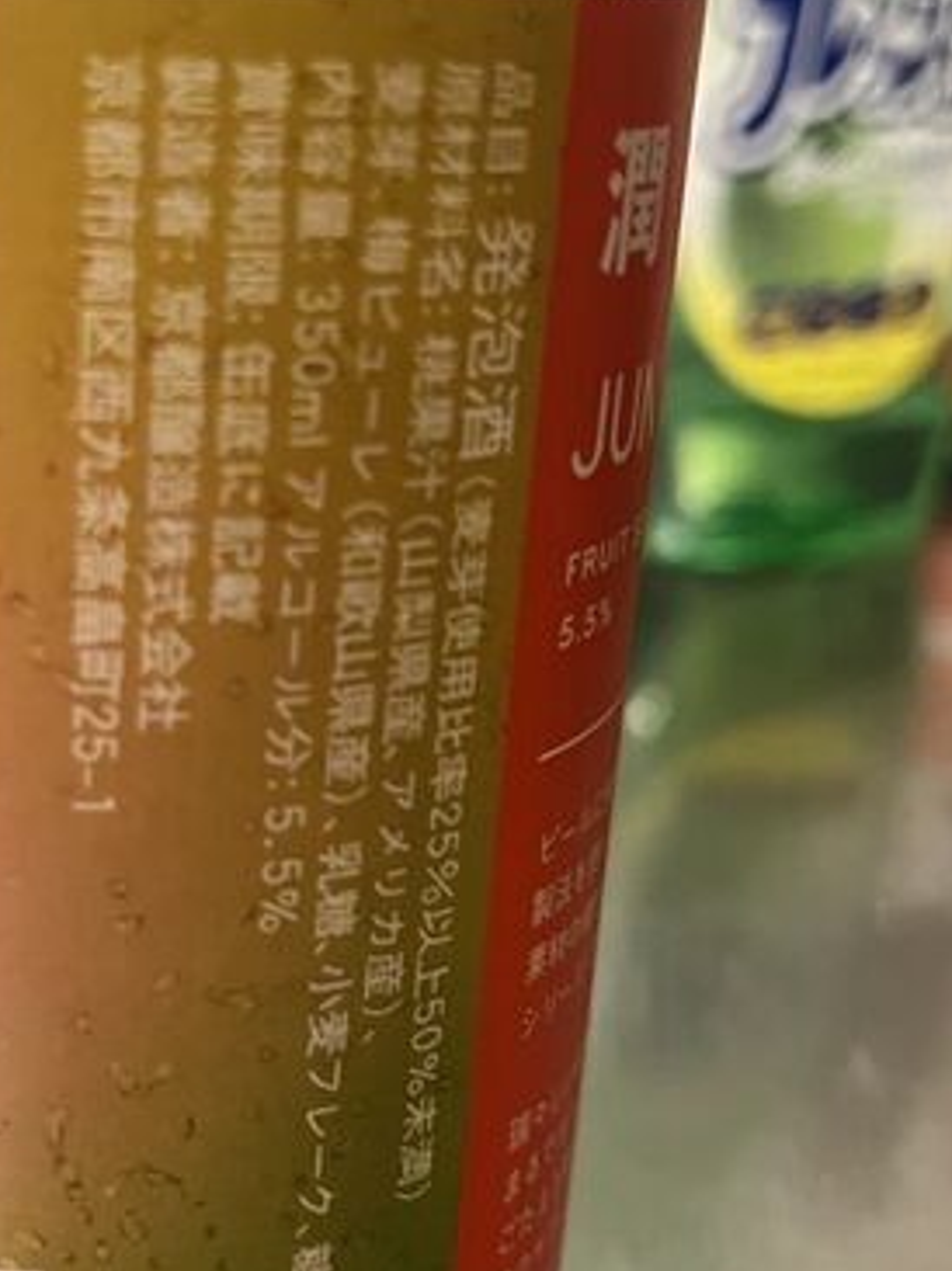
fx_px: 1982
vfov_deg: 35.5
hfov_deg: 26.4
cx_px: 170
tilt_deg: -19.3
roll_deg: -2.0
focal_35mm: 54
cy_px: 688
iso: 500
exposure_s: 1/60
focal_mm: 5.1
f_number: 1.6
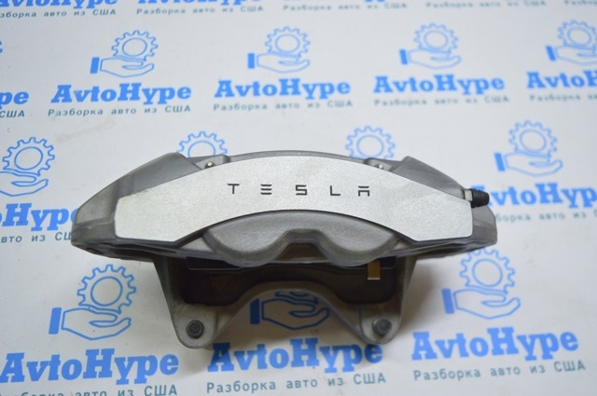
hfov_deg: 57.3
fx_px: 547
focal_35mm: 33
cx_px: 298
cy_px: 198
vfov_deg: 39.9
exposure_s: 1/60
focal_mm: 22
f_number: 3.8
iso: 400
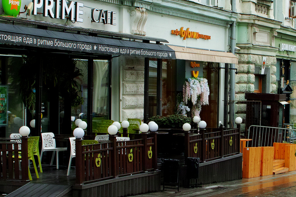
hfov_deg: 22.8
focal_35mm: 88
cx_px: 239
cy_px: 117
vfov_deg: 15.5
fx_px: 723
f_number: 8
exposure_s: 1/60
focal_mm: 26
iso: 100
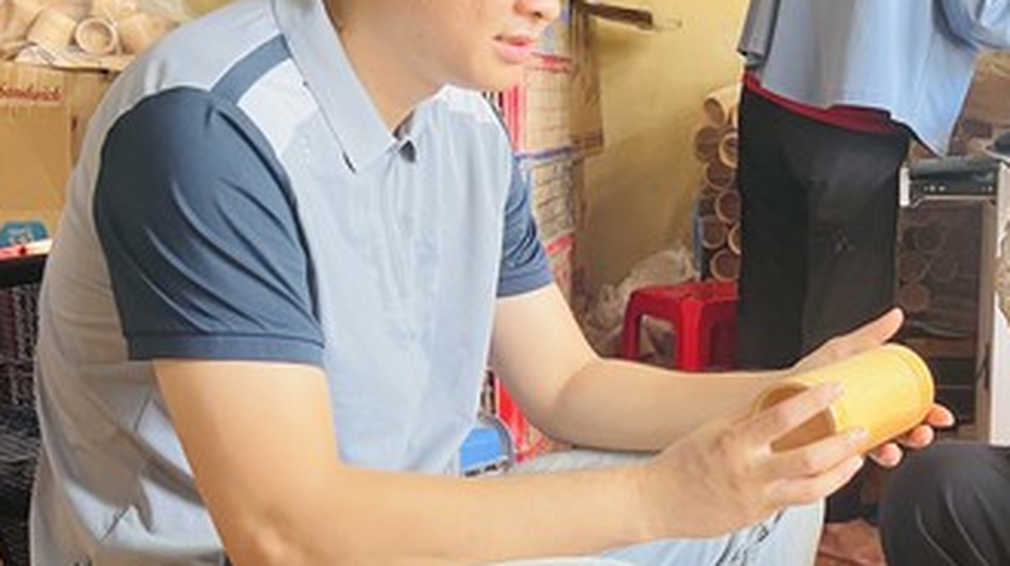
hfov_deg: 35.8
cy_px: 327
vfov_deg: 21.8
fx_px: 1472
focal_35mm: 55
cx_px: 897
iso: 125
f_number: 1.5
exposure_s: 1/75
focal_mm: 5.7
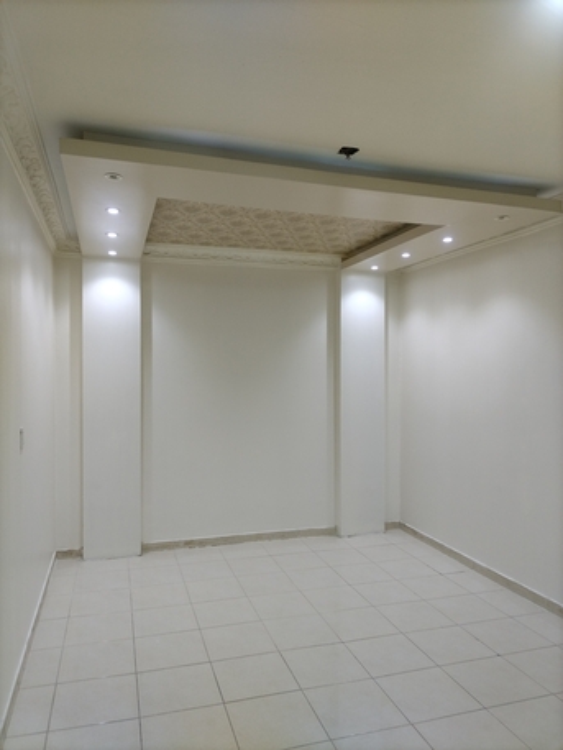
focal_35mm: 26
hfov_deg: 53.1
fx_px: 564
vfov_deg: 67.3
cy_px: 375
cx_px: 282
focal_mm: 4.7
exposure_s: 1/50
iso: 366
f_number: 1.8
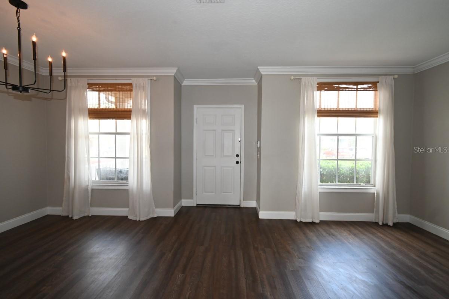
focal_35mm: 15
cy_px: 150
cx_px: 224
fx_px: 187
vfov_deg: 77.3
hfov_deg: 100.4
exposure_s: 1/60
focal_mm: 10
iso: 500
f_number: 4.5
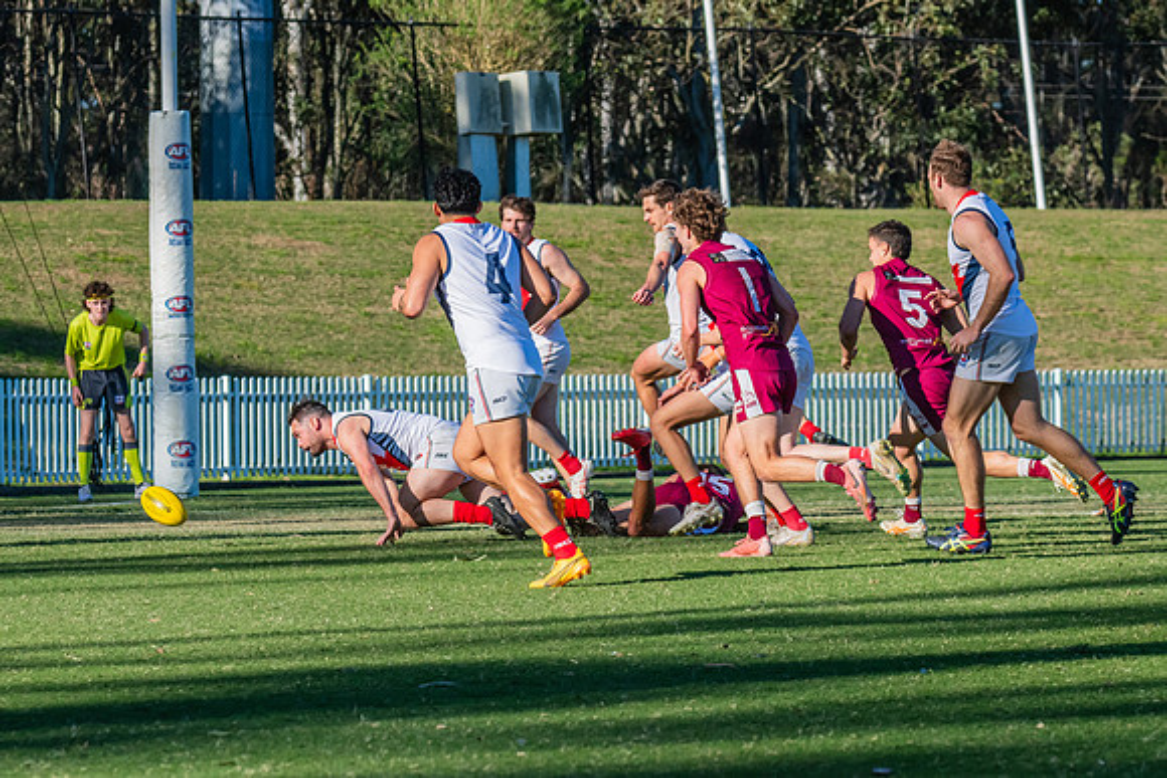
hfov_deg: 9.1
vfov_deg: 6.1
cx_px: 479
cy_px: 358
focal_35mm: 225
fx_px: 7301
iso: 800
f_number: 10
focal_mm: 170
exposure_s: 1/1600
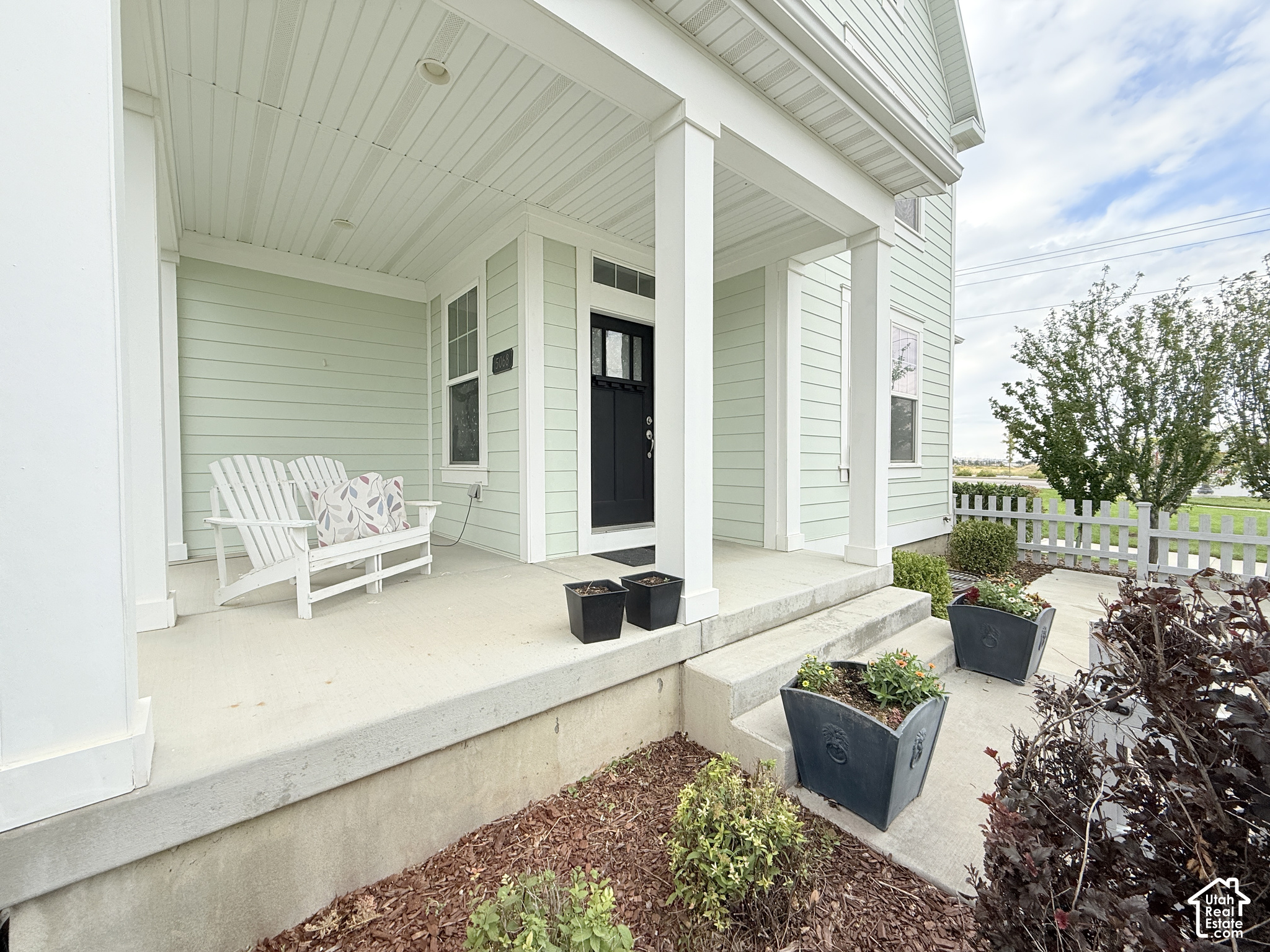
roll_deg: +0.0
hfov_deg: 102.1
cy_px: 476
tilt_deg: -1.1
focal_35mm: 14
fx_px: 514
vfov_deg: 85.7
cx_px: 635
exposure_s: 1/734
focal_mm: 2.22
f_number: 2.2
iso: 50
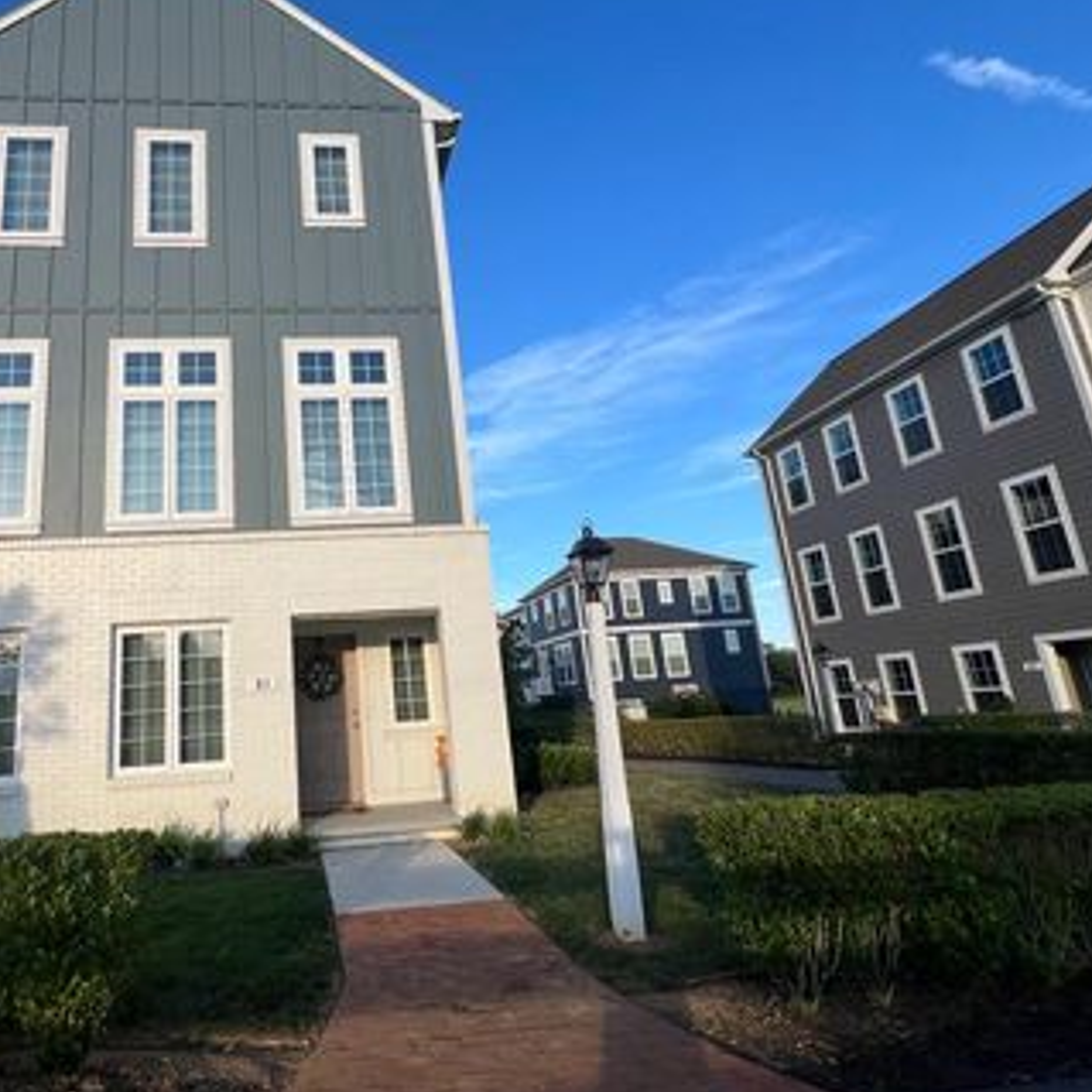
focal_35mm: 18
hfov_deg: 78.0
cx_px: 359
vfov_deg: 80.7
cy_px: 549
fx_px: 642
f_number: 1.8
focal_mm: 1.57
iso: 32
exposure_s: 1/874
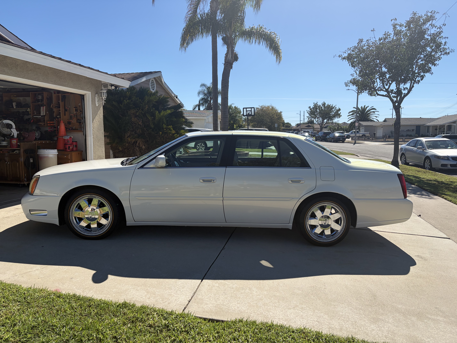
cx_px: 228
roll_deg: +0.2
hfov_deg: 67.3
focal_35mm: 26
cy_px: 172
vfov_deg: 53.1
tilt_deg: -6.0
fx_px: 343
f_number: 1.6
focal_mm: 5.96
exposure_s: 1/4065
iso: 50
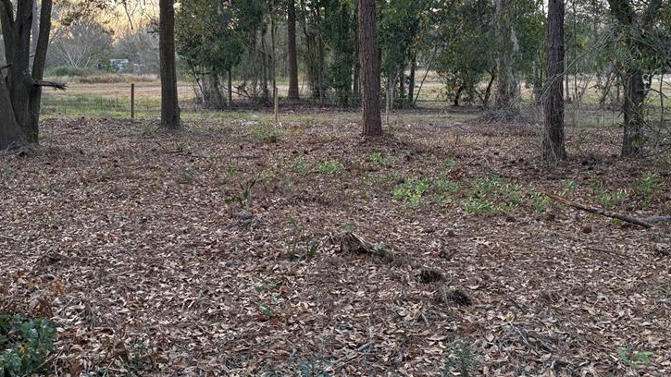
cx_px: 314
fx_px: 712
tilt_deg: -2.5
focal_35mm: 40
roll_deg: +1.2
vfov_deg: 29.2
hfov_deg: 50.4
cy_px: 90
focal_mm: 5.96
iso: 125
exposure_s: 1/183
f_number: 1.6
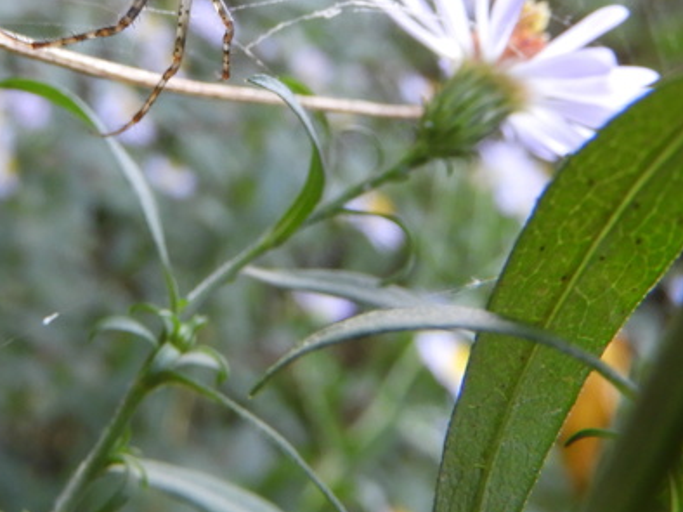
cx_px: 212
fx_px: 1282
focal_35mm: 65
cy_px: 10
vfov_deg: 21.8
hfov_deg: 29.6
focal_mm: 5.4
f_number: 3.5
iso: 180
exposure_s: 1/30
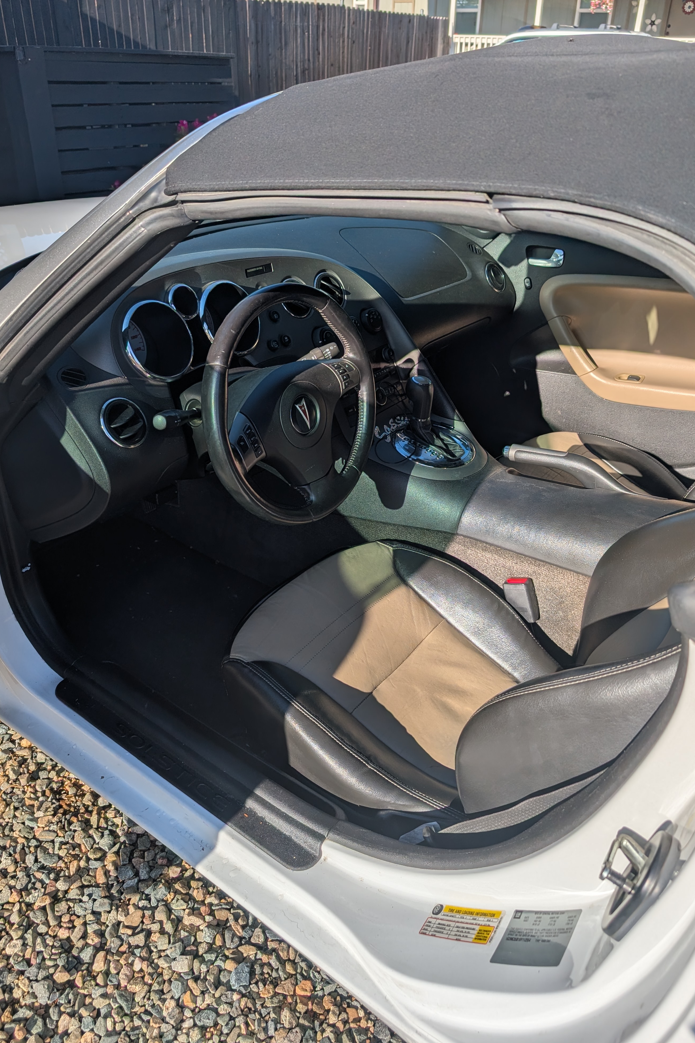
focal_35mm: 26
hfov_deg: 49.5
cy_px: 504
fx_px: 753
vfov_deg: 69.4
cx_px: 368
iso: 22
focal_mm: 6.9
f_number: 1.68
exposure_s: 1/1484
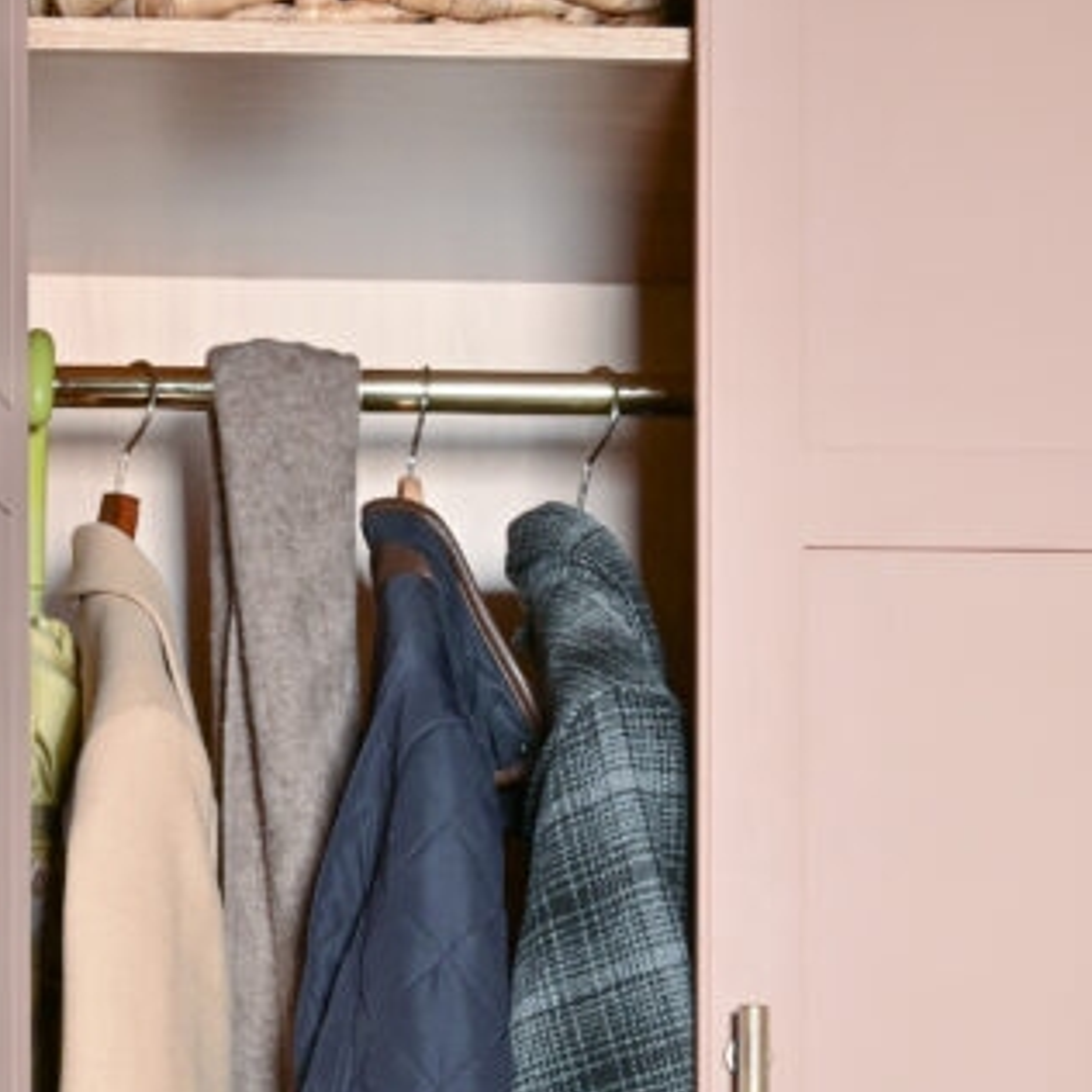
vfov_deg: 15.4
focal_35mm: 110
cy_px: 1241
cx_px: 344
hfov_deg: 15.8
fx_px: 3926
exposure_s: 1/80
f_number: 4.5
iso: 800
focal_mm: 40
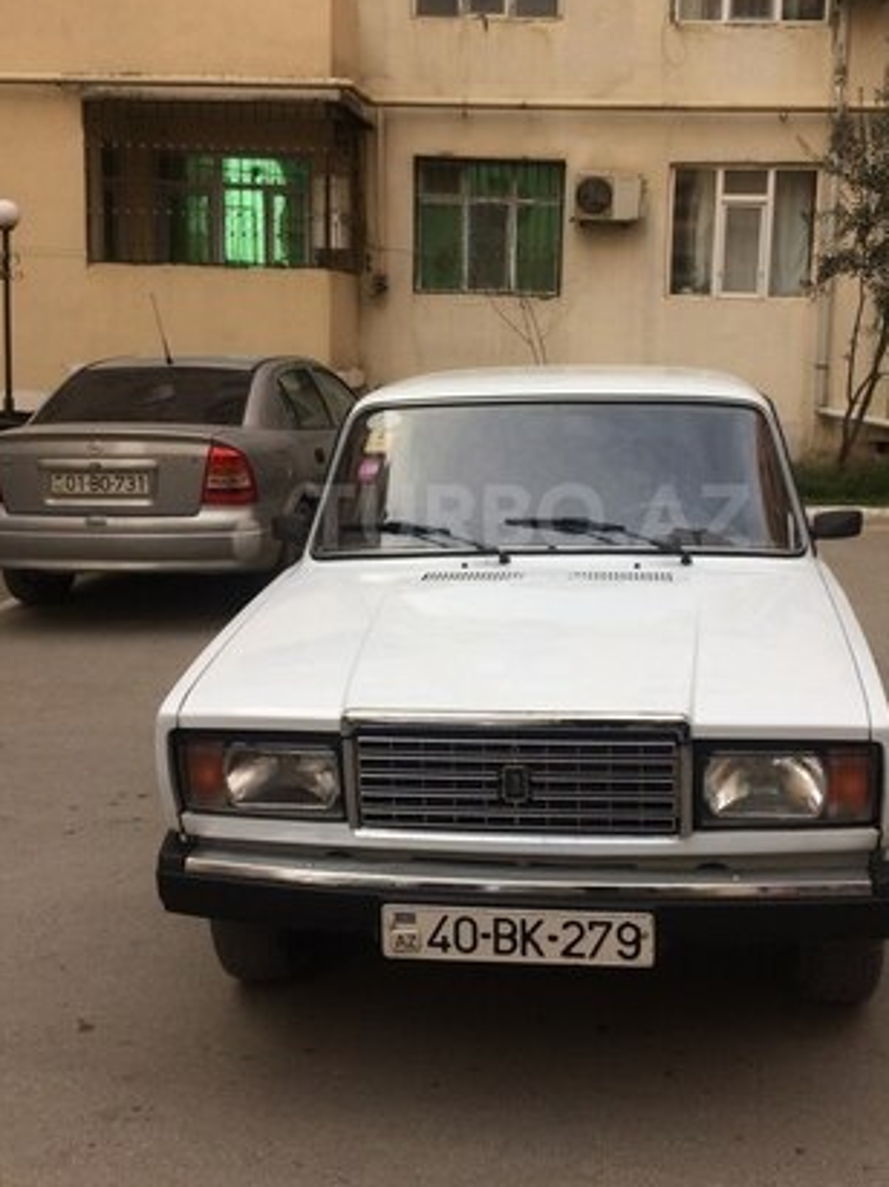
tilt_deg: -10.1
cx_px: 528
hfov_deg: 40.5
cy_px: 517
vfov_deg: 52.5
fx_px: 1199
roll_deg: -0.3
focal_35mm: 35
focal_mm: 4.15
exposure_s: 1/208
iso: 32
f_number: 2.2
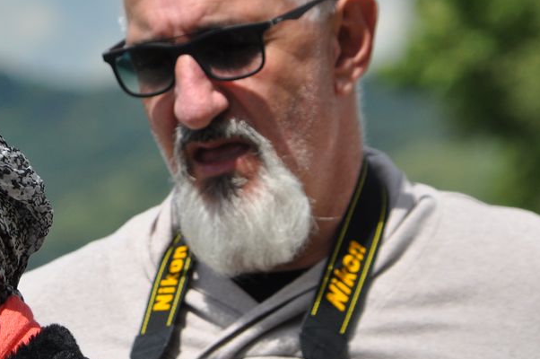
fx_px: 9559
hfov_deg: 3.2
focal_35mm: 638
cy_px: 129
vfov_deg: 2.2
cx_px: 105
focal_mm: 200
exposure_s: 1/2000
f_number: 6.3
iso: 360
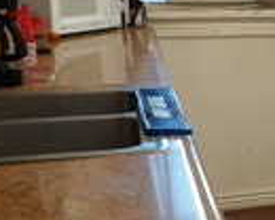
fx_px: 903
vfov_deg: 13.9
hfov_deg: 13.6
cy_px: 154
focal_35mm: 111
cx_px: 613
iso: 200
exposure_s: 1/30
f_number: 2.5
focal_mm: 8.8
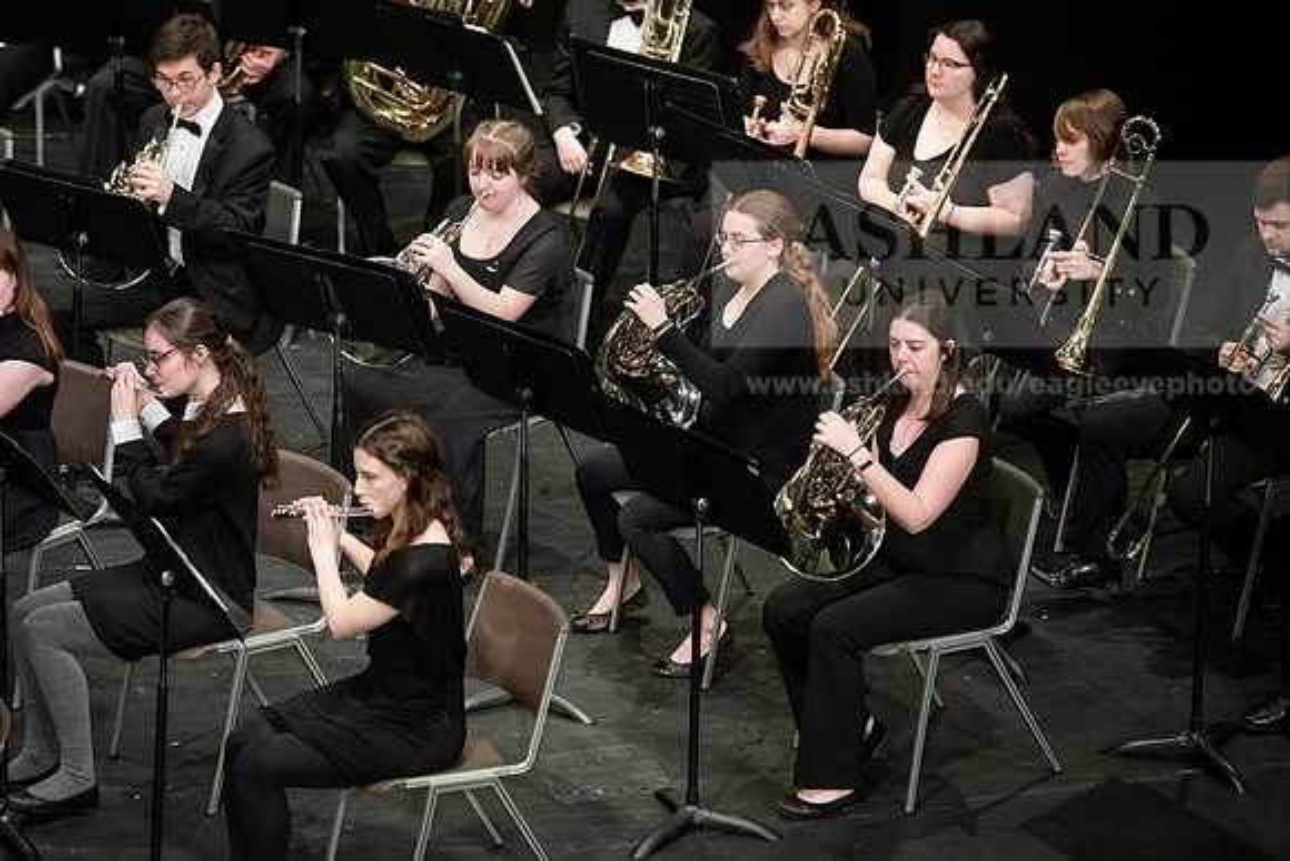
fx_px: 5914
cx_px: 645
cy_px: 430
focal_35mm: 165
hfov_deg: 12.4
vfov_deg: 8.3
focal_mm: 165
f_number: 4
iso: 5000
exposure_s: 1/200
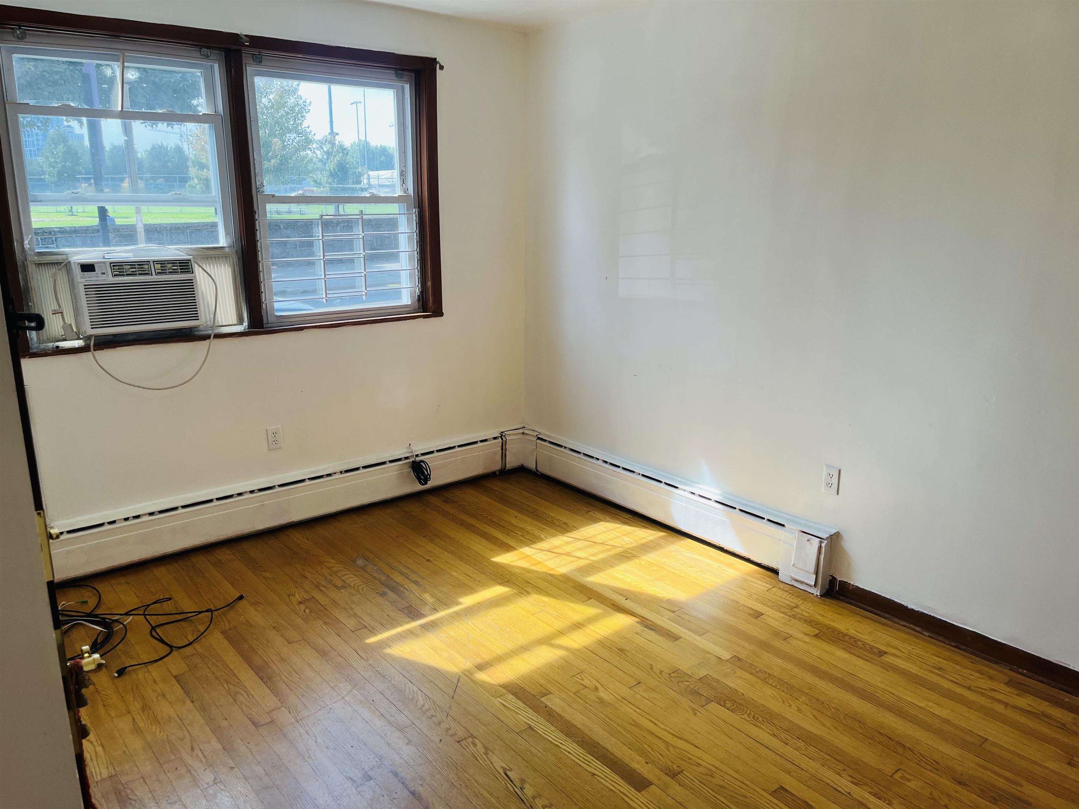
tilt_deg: -13.3
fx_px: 810
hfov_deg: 67.3
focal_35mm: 26
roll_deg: -0.3
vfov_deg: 53.1
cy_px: 404
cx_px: 540
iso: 50
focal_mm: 5.1
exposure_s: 1/381
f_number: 1.6
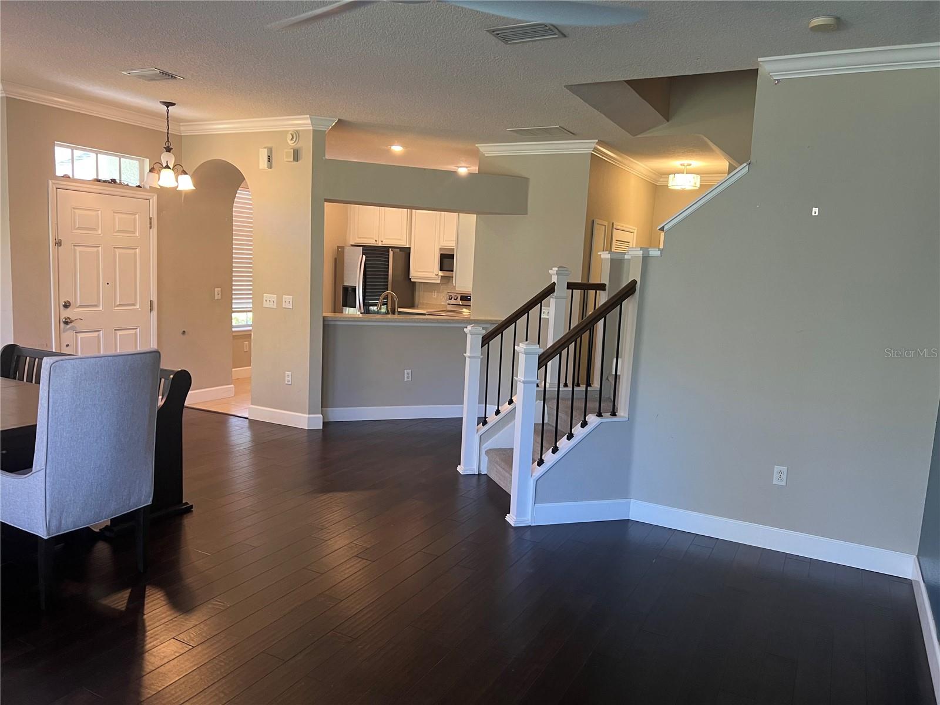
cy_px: 352
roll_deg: -2.3
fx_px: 706
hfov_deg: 67.3
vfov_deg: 53.1
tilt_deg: -7.7
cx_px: 470
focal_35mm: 26
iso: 125
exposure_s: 1/60
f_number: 1.5
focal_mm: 5.7
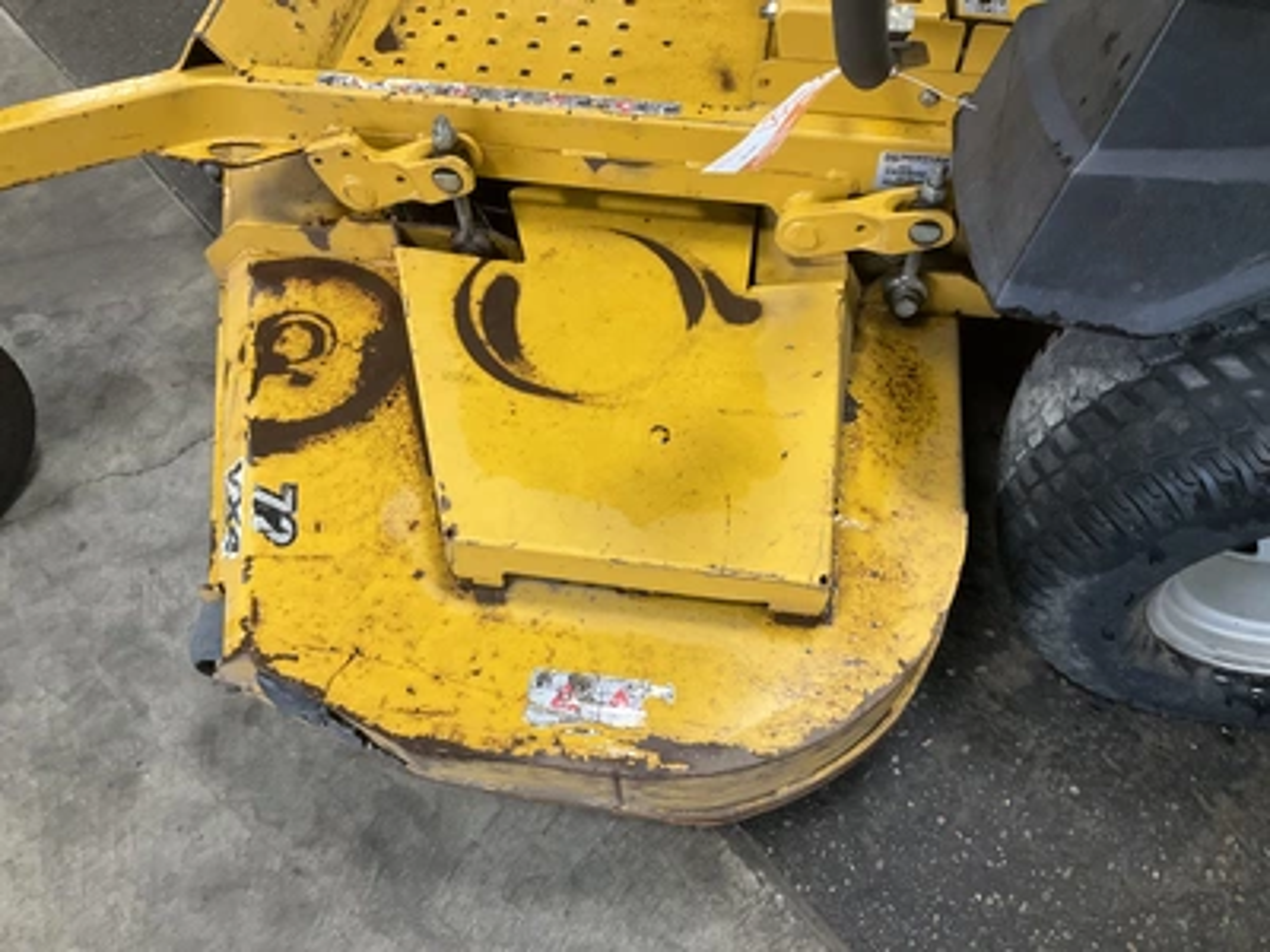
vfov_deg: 48.2
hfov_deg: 61.7
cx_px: 635
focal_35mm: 29
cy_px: 476
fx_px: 1064
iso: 200
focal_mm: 3
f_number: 1.8
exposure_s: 1/60
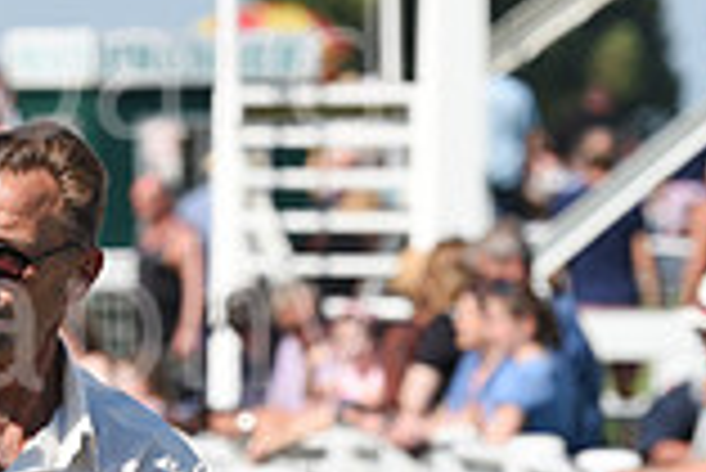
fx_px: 11581
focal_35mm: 590
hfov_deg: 3.5
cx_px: -189
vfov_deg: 2.3
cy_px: 106
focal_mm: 160
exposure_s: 1/4000
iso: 400
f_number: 5
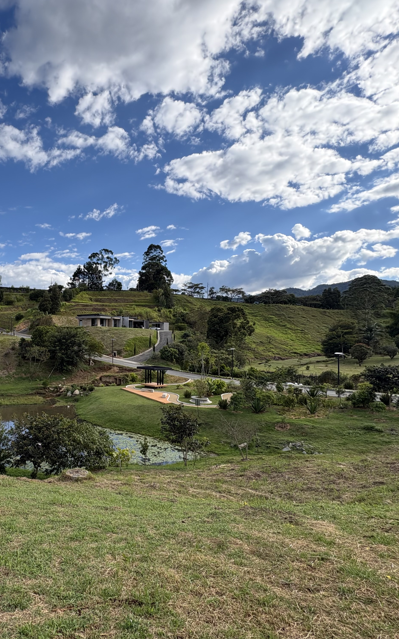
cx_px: 70
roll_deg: -2.7
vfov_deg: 85.1
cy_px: 320
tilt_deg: +7.2
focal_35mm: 20
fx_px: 348
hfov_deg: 54.8
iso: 50
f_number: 2.2
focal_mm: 2.22
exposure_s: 1/1236
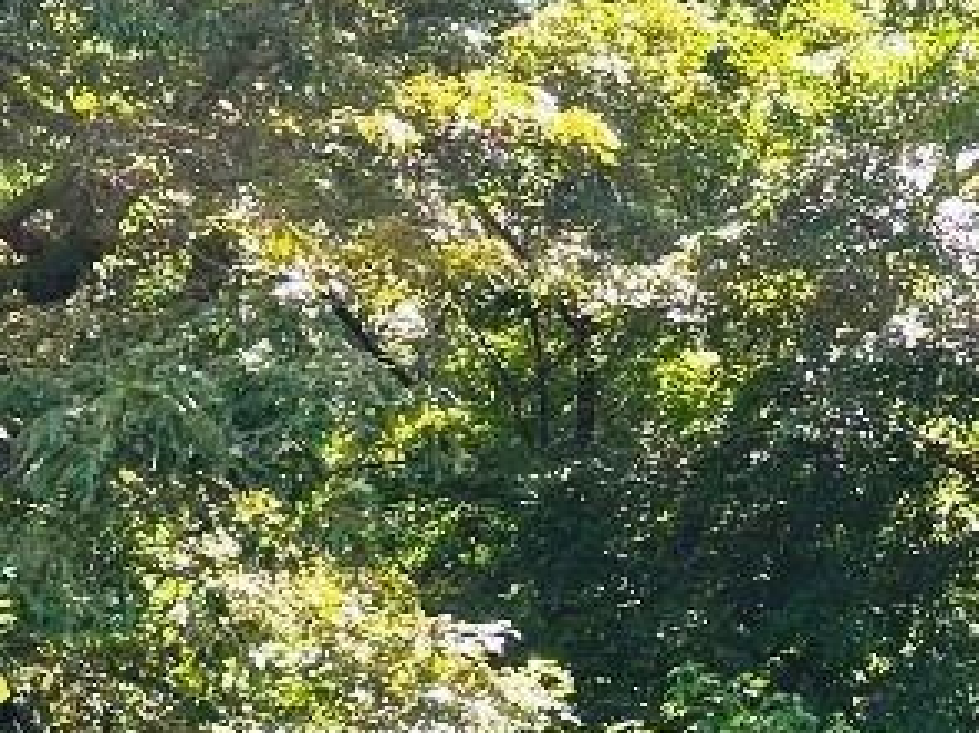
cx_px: 1055
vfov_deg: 11.6
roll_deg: -1.2
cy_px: 541
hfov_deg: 15.2
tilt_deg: +9.8
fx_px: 3590
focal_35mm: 127
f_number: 1.6
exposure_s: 1/388
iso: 32
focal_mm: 4.2
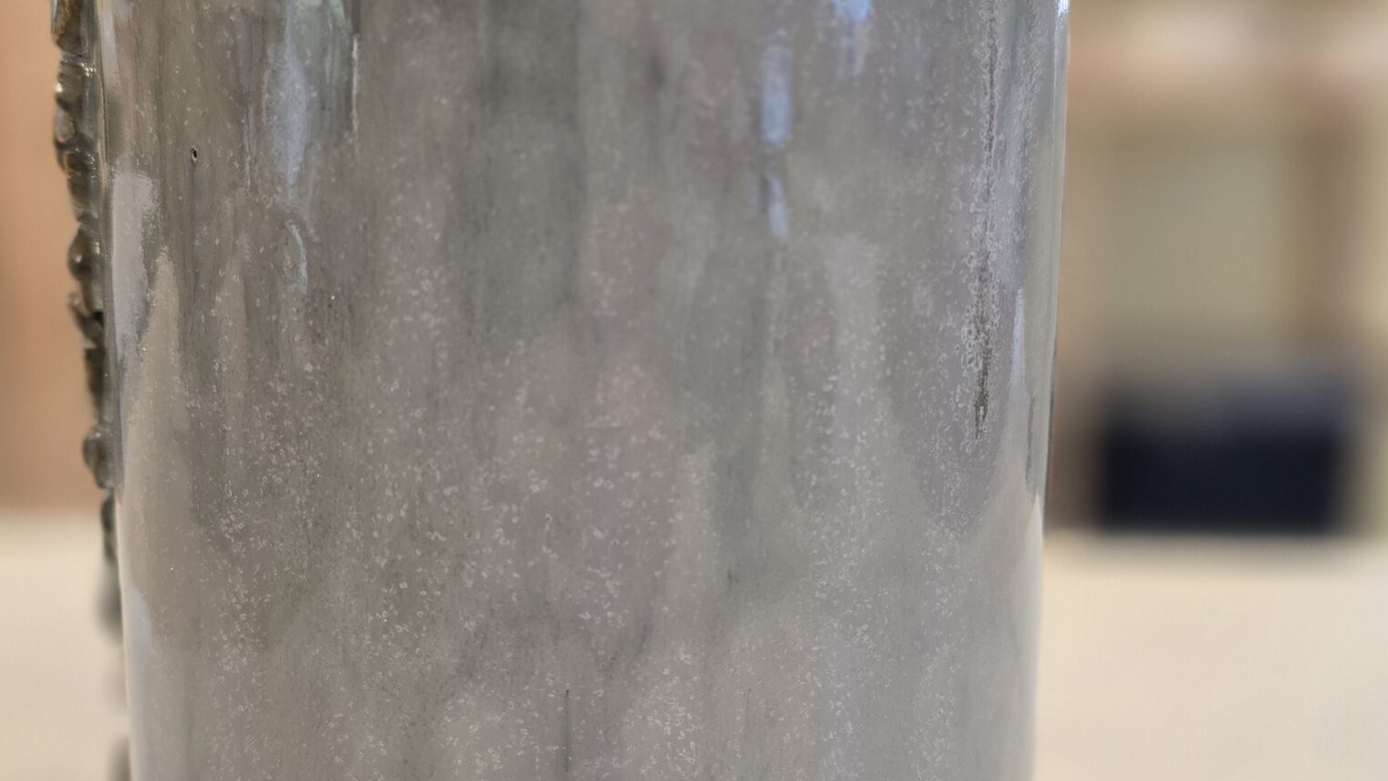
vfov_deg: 28.3
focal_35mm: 42
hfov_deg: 48.3
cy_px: 380
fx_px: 1546
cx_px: 663
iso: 200
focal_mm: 6.3
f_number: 1.7
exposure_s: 1/100
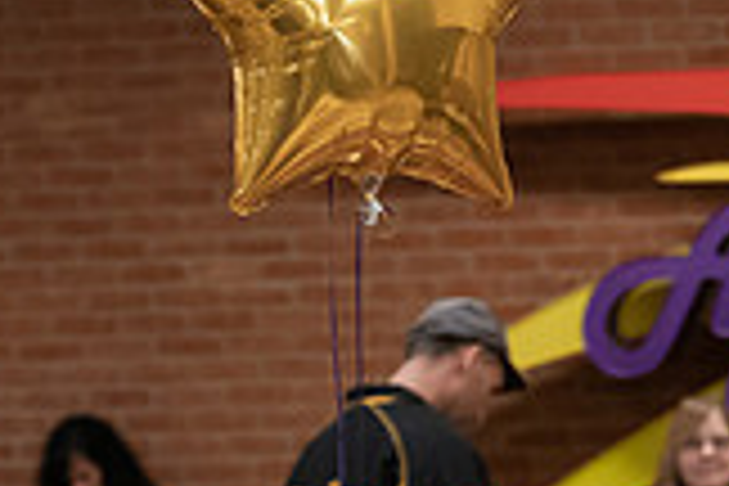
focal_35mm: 250
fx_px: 5062
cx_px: 1130
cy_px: 592
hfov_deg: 8.1
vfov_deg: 5.5
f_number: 3.5
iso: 1600
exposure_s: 1/200
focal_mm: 70
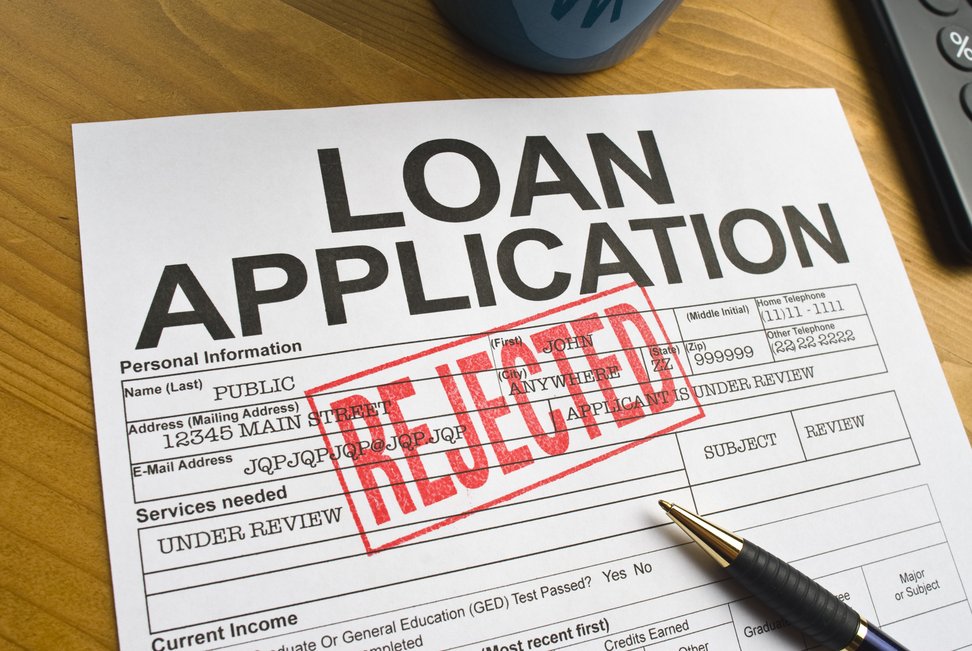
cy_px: 326
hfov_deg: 61.9
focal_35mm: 30
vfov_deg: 43.7
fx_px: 811
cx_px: 486
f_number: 10
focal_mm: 20
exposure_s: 1/80
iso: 100
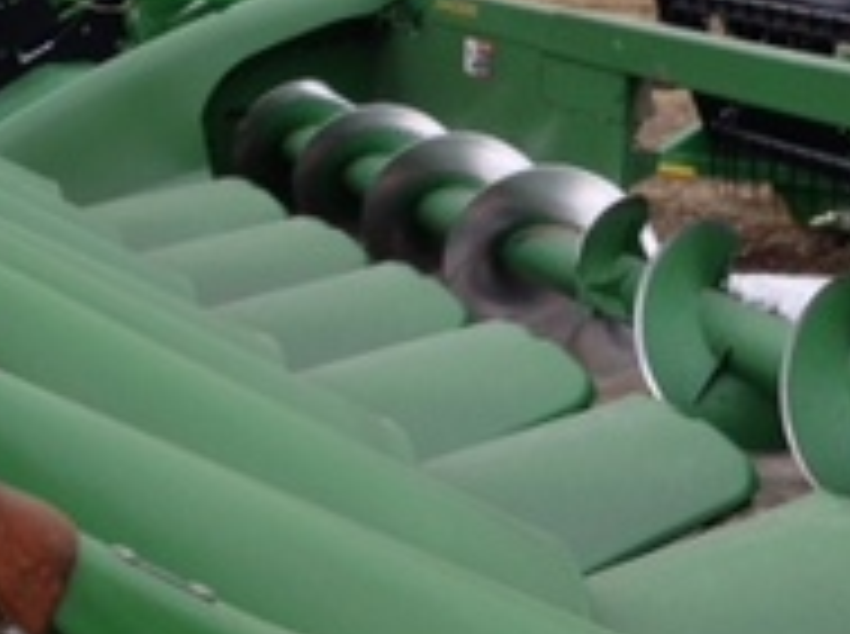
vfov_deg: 14.6
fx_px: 2475
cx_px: 801
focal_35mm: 101
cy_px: 351
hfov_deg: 19.1
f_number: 2.4
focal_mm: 4.28
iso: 50
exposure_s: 1/160
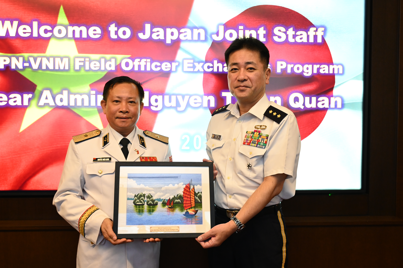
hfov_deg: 50.7
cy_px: 134
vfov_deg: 35.0
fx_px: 425
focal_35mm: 38
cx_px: 202
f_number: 5.6
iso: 4000
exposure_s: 1/100
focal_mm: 38
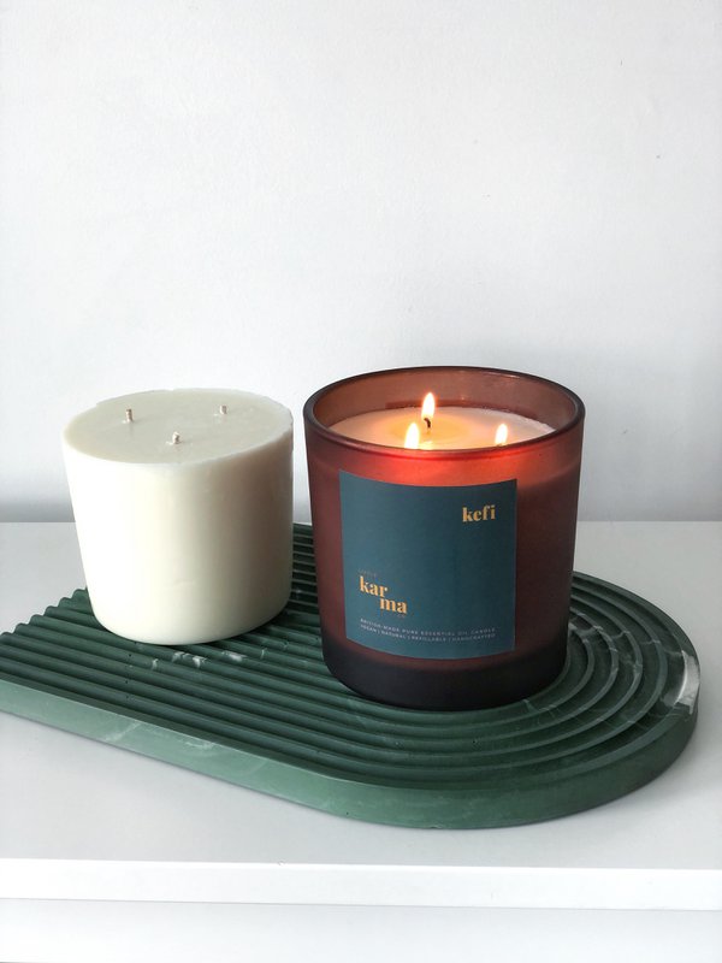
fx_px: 1446
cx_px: 361
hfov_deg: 28.0
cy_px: 482
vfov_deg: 36.8
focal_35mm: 52
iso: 50
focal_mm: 6
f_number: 2.4
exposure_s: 1/60
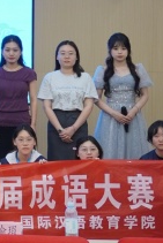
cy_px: -7
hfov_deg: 7.1
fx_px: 1234
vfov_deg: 11.2
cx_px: -247
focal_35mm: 182
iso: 640
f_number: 5.6
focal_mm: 32
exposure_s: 1/80
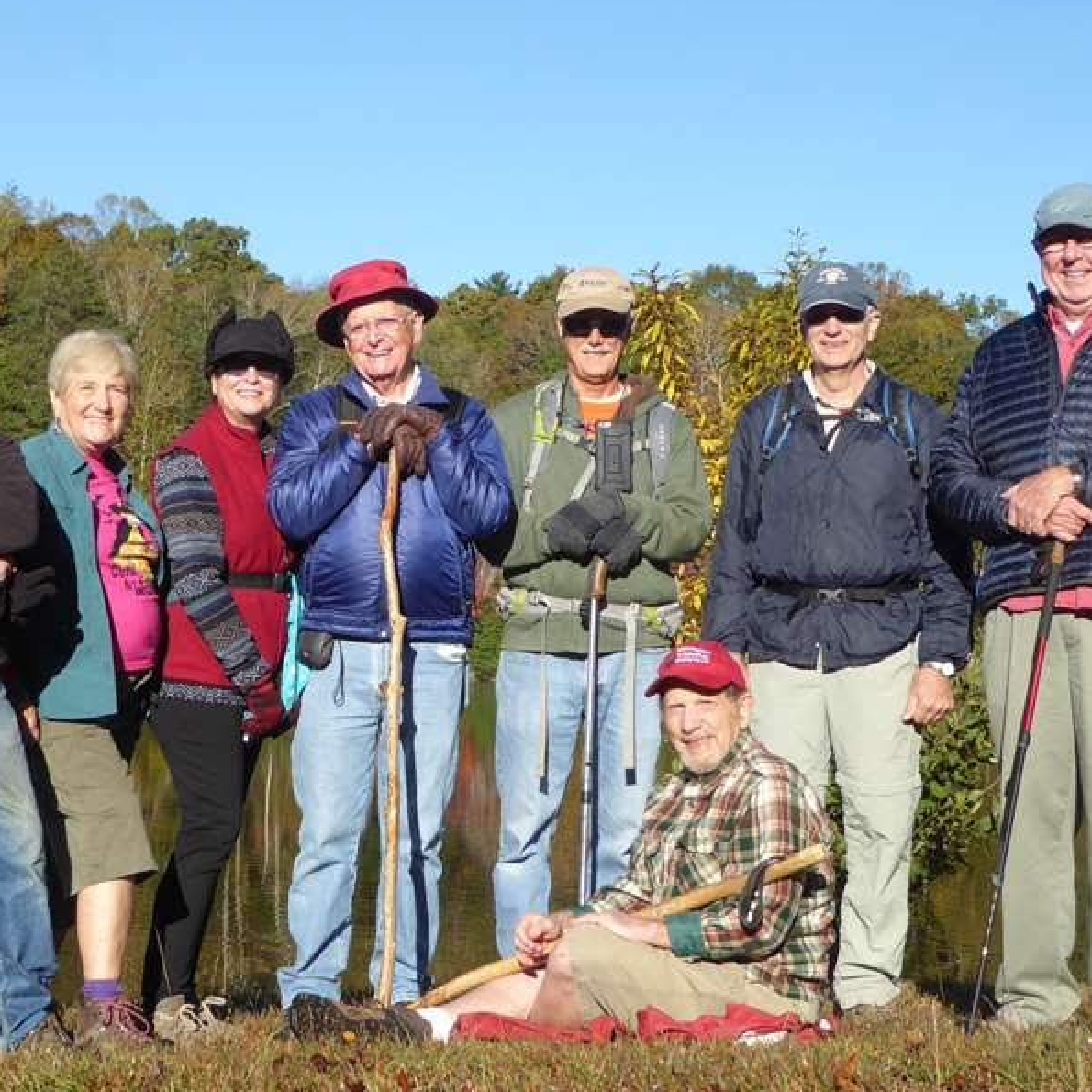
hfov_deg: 22.7
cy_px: 563
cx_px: 349
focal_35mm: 76
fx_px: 2712
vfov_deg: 22.8
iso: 100
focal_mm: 9
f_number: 4.1
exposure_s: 1/500
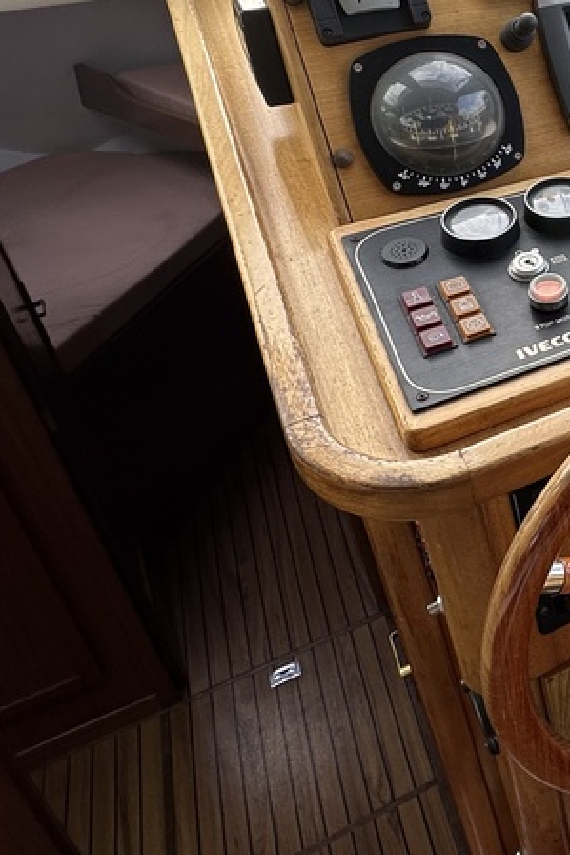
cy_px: 218
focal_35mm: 39
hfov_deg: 26.5
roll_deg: +0.4
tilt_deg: -26.8
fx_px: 925
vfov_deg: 47.7
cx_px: 816
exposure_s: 1/99
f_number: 2.2
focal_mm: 2.22
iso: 40
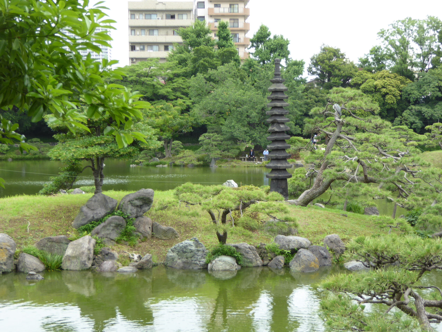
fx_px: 1009
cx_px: 221
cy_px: 166
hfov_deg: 24.7
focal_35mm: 79
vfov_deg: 18.7
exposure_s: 1/80
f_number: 4.6
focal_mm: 13.2
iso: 100
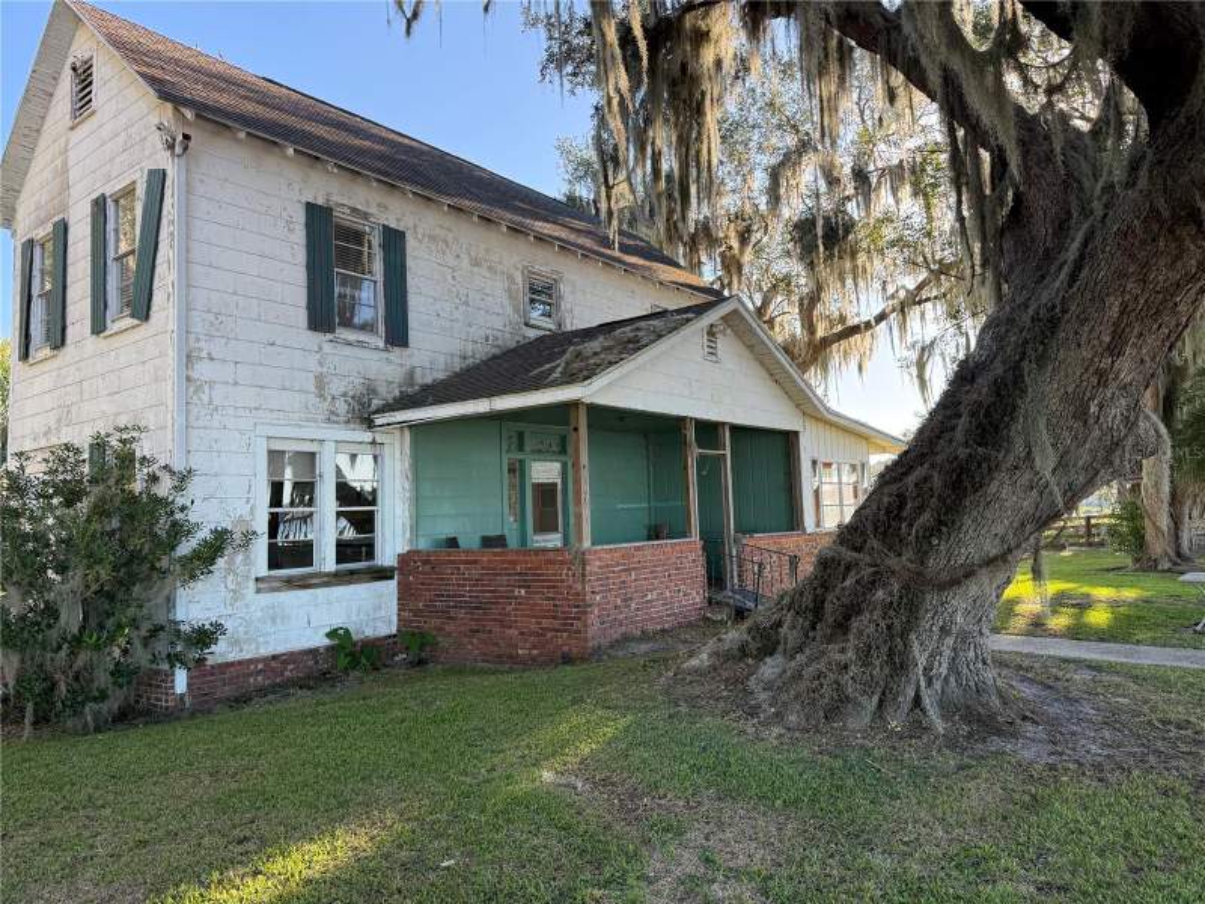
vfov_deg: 56.8
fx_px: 835
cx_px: 602
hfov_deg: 71.6
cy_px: 452
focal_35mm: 24
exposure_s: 1/575
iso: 100
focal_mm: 6.76
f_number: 1.78
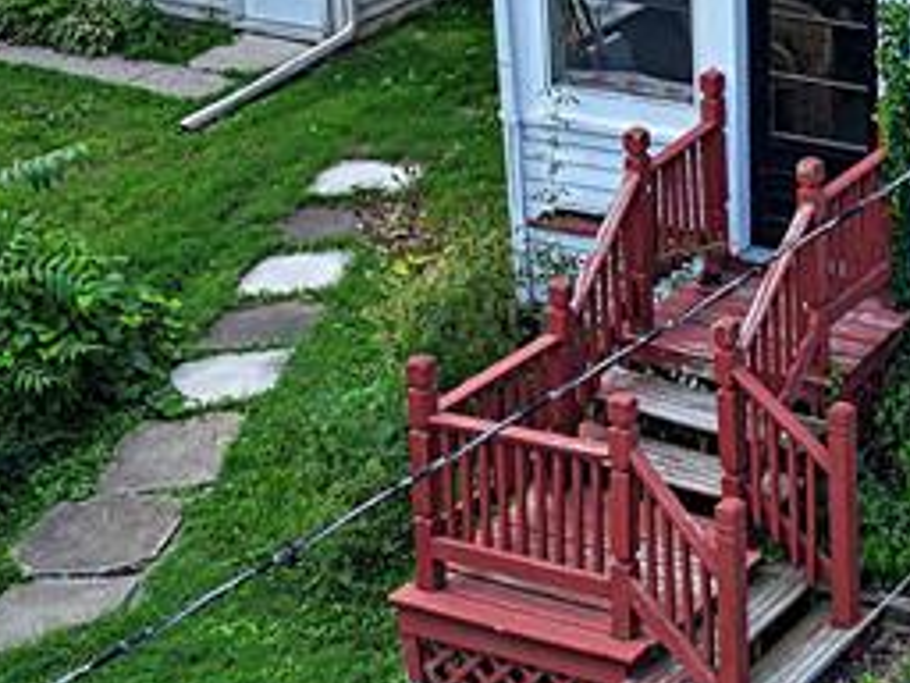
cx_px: 1091
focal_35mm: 96
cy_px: -181
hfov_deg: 19.3
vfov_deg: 14.8
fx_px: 2524
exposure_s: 1/725
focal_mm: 6.7
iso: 100
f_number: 1.7
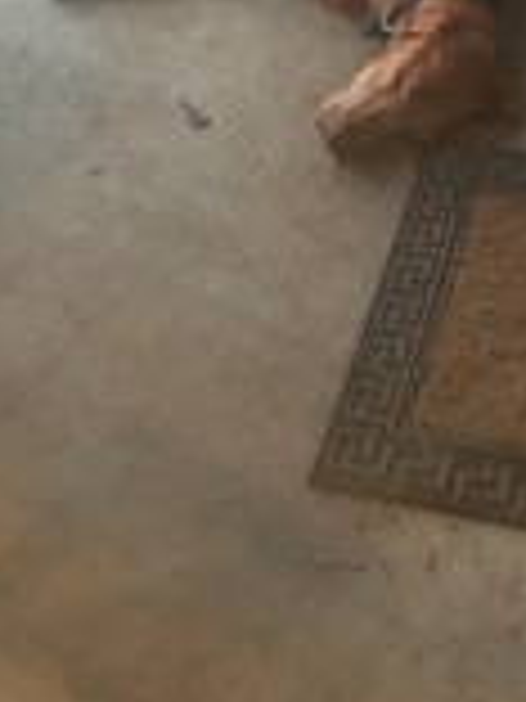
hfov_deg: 21.2
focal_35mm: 68
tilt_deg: -35.2
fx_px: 1378
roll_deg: +0.7
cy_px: -45
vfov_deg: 26.6
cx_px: 463
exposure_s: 1/15
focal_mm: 4.15
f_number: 2.2
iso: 320
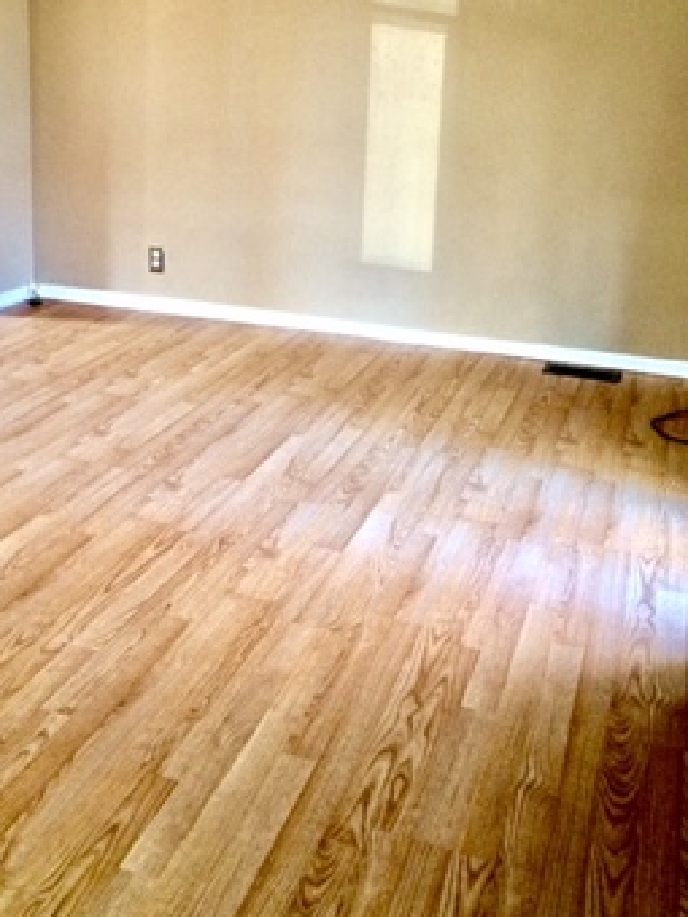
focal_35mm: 41
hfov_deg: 35.0
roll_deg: -1.8
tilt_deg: -15.4
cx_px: 262
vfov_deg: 45.2
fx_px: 1087
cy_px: 321
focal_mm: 4.15
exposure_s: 1/30
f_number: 2.2
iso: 80
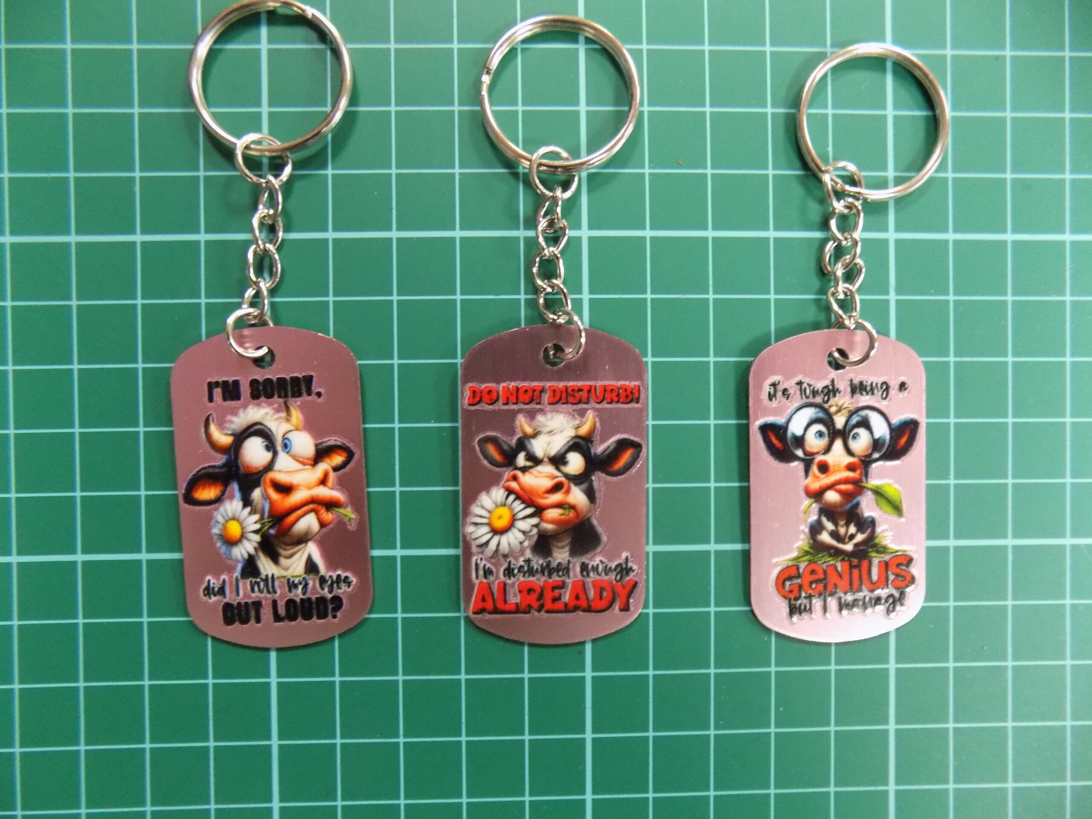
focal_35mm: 23
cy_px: 410
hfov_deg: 73.9
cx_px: 546
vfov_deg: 58.9
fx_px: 726
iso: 400
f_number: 3.1
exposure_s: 1/20
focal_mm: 4
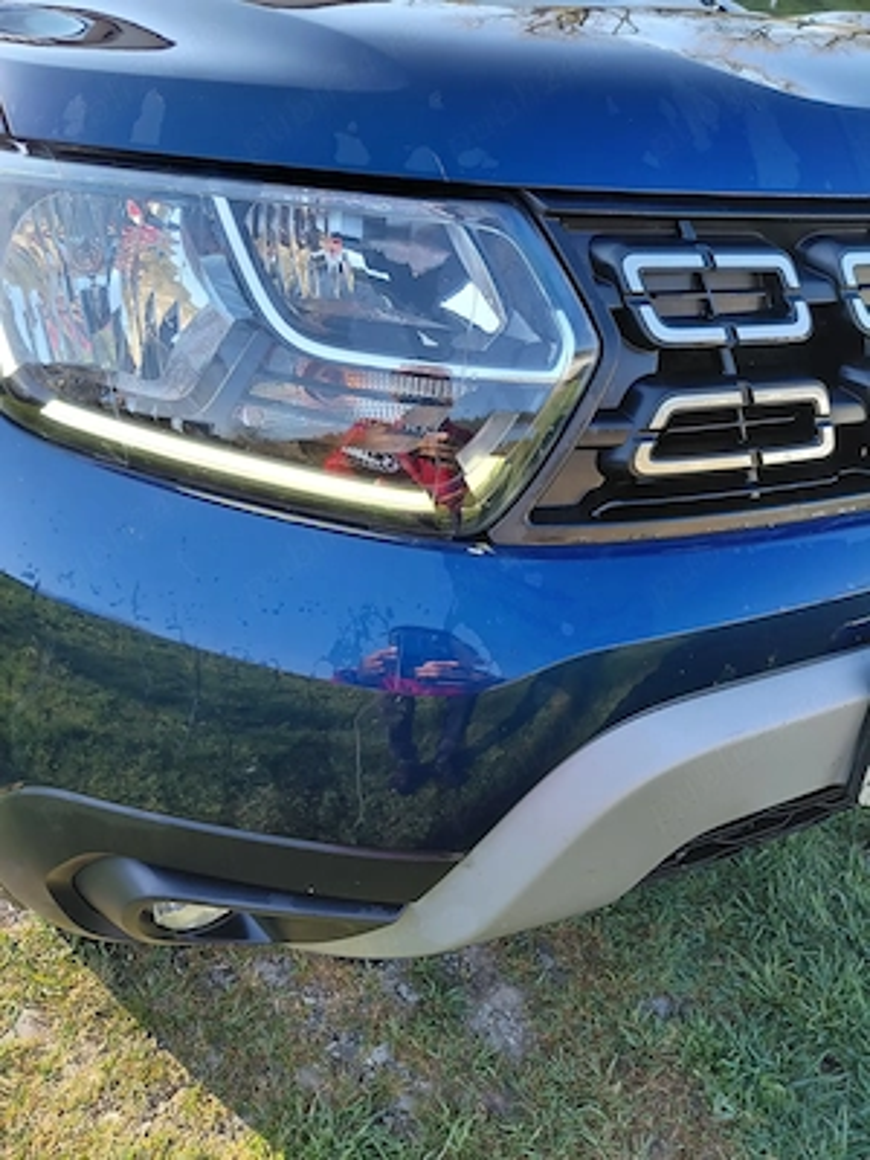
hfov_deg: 54.9
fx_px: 838
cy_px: 580
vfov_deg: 69.4
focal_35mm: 25
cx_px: 435
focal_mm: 4.69
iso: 50
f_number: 1.8
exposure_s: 1/245
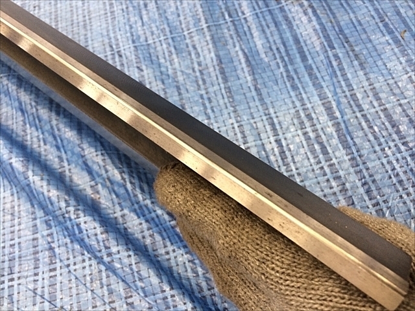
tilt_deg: -61.8
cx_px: 208
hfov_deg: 61.7
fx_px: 348
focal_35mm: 29
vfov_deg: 48.2
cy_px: 156
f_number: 2.2
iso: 125
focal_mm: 4.15
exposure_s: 1/30
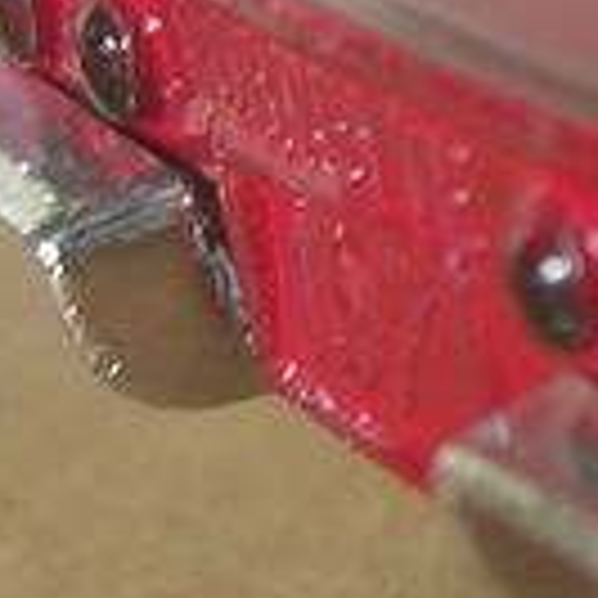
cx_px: 1767
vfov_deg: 6.9
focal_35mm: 252
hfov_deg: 6.4
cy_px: -153
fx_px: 4925
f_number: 2.8
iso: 70
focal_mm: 7.8
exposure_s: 1/3.9
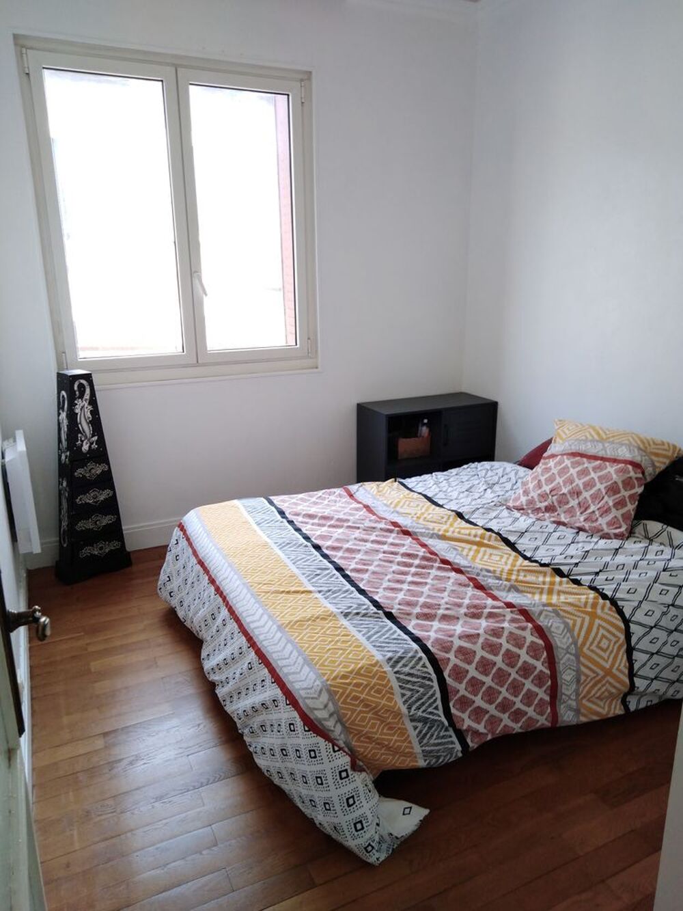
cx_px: 342
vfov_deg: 67.3
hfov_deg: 53.1
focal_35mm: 26
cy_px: 456
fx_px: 684
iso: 106
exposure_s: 1/33.3
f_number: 2.2
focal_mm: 3.46
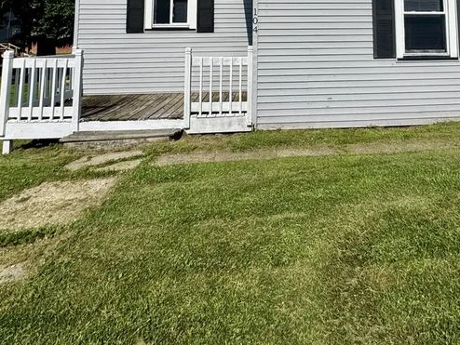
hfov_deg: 60.5
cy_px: -1
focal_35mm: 29
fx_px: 386
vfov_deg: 41.8
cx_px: 298
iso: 40
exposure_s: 1/4132
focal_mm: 2.22
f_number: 2.2
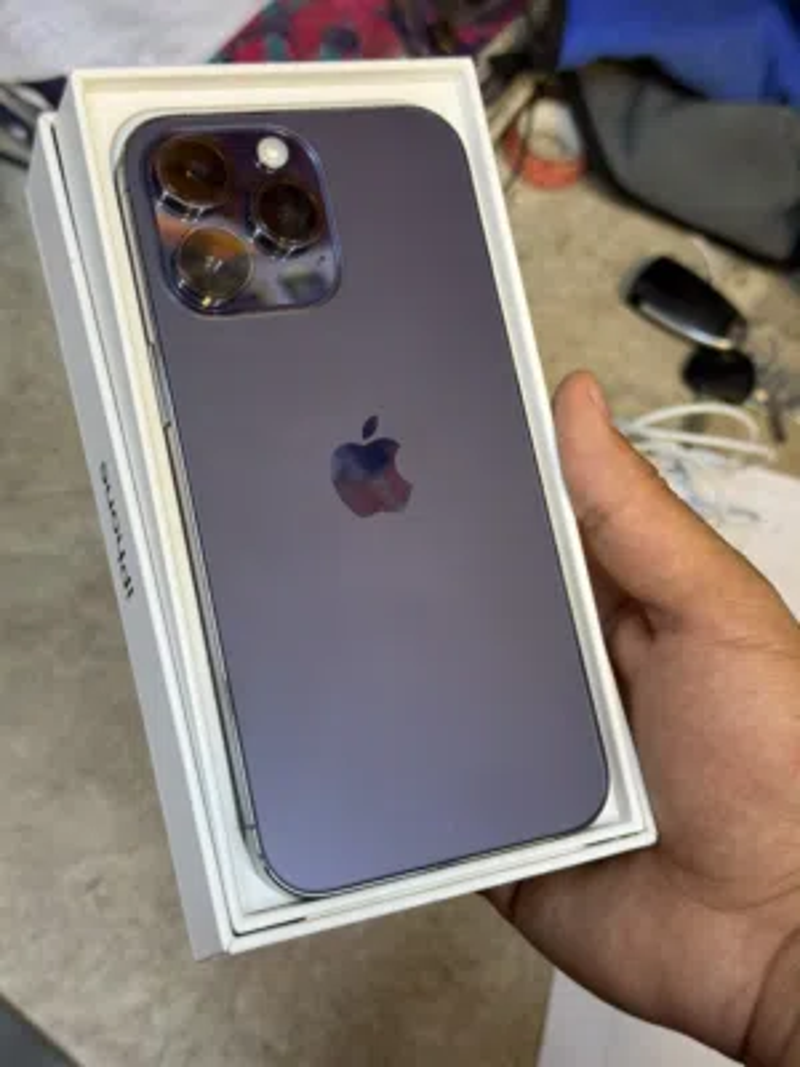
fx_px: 1479
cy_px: 534
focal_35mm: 48
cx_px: 400
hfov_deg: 30.3
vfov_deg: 39.7
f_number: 1.78
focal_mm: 6.76
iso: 50
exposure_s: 1/50
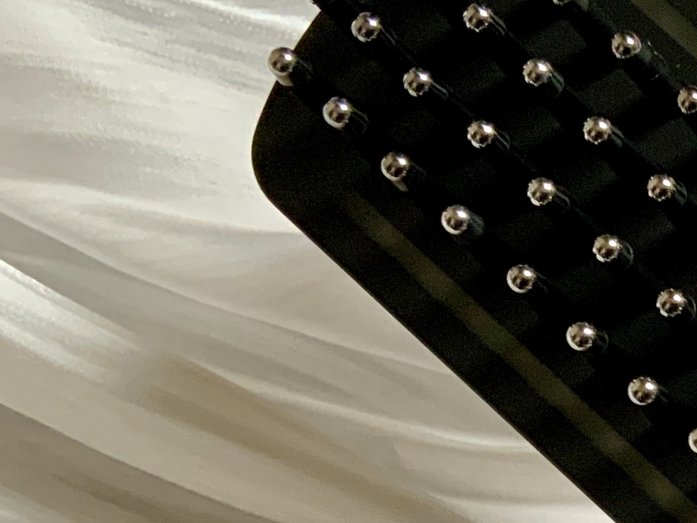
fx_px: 2054
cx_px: 1091
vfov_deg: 14.2
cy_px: 593
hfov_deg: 17.1
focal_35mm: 102
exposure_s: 1/60
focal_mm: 3
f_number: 1.8
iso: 100
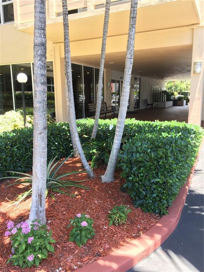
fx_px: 228
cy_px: 136
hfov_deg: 48.2
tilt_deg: -9.3
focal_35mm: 29
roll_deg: +0.1
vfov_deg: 61.7
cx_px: 102
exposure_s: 1/120
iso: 32
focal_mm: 4.15
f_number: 2.2
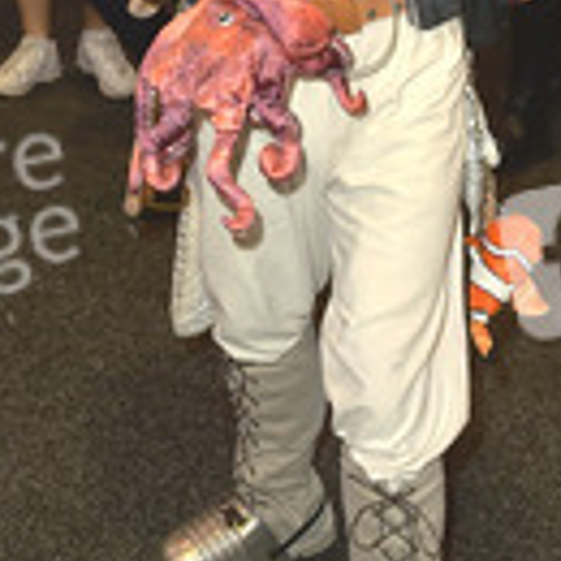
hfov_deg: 22.7
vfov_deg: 22.0
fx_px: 1393
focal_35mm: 76
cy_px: 22
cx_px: 330
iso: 250
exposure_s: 1/250
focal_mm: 29
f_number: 6.3
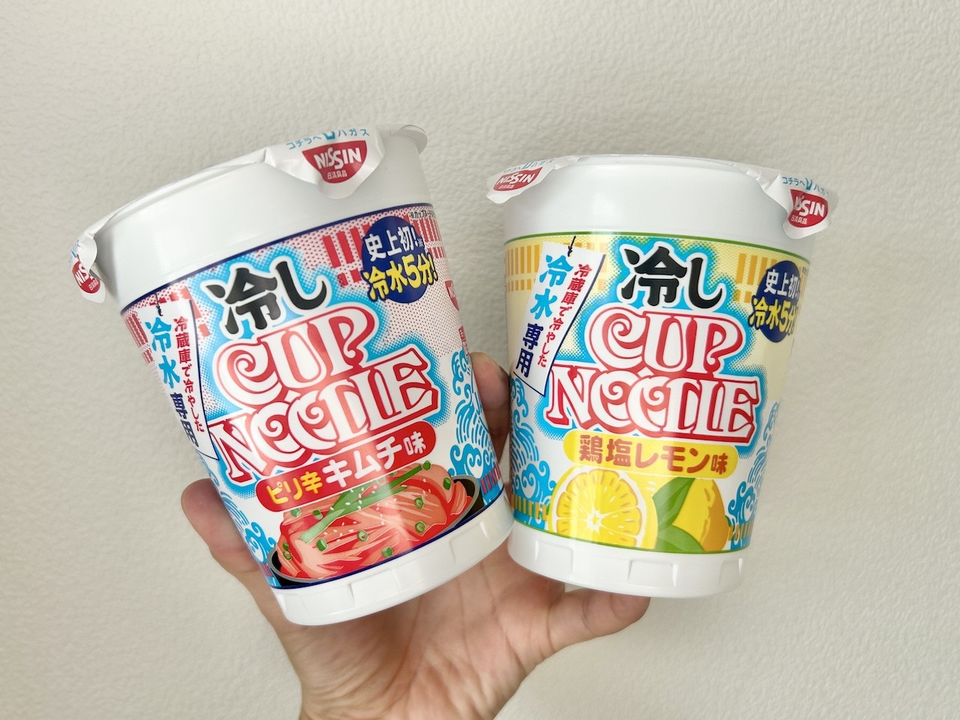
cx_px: 480
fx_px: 721
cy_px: 360
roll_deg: +0.9
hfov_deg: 67.3
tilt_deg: -11.9
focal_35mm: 26
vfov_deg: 53.1
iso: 64
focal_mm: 5.7
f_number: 1.5
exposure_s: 1/121
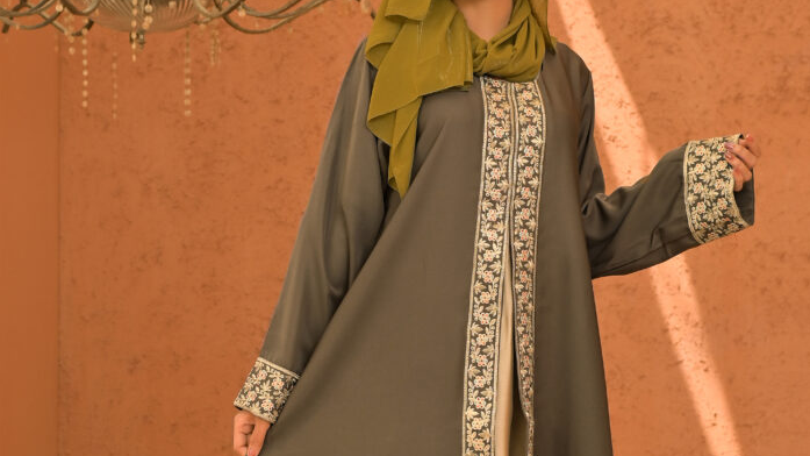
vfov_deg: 15.2
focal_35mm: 79
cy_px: 368
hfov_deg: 26.9
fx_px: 1697
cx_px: 406
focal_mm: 50
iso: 200
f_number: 5
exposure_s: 1/200
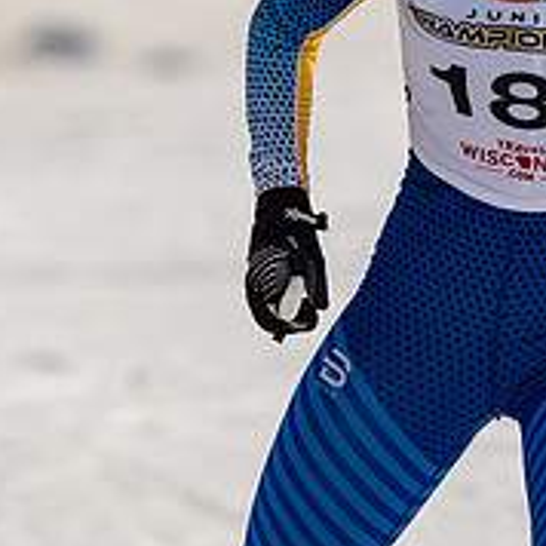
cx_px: 492
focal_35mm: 1450
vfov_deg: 1.2
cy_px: 288
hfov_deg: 1.2
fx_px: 25875
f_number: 5
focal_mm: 300
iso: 400
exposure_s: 1/3200
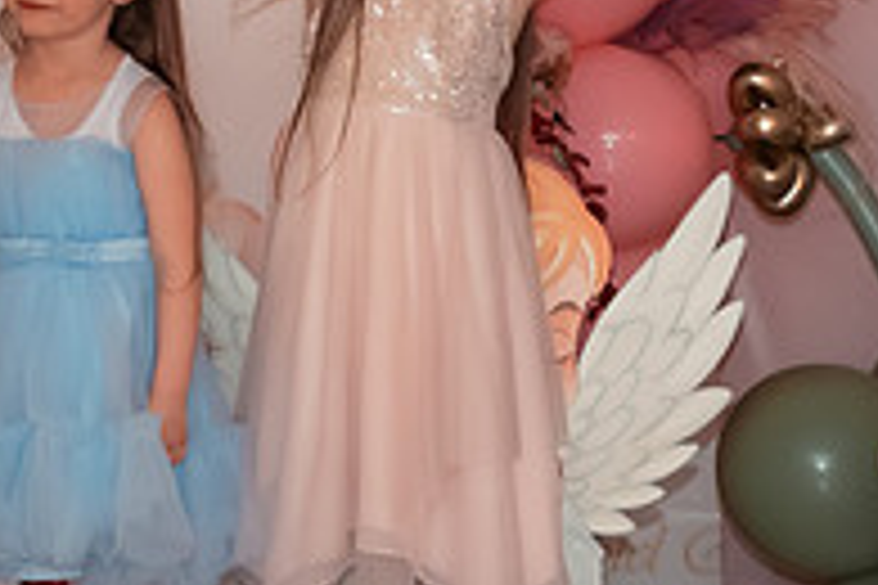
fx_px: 8731
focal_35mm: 358
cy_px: 154
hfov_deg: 5.8
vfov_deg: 3.8
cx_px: 421
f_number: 2.8
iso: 2000
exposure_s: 1/250
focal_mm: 90
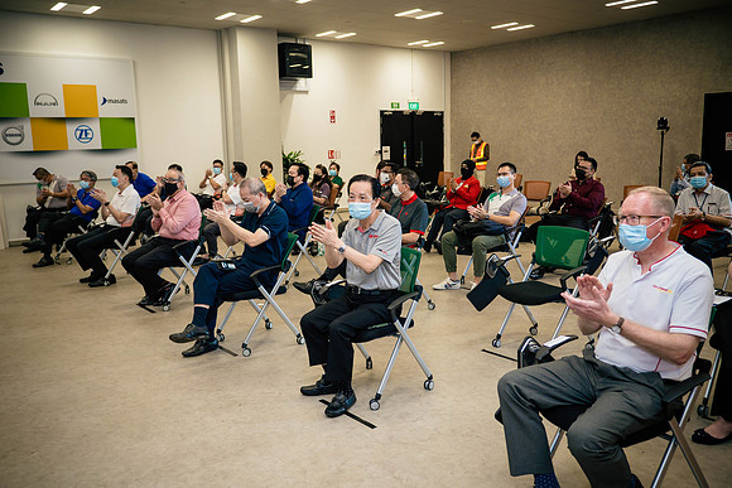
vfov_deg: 40.9
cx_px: 366
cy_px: 244
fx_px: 656
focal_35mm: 32
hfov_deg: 58.3
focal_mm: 15
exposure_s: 1/125
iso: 320
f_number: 2
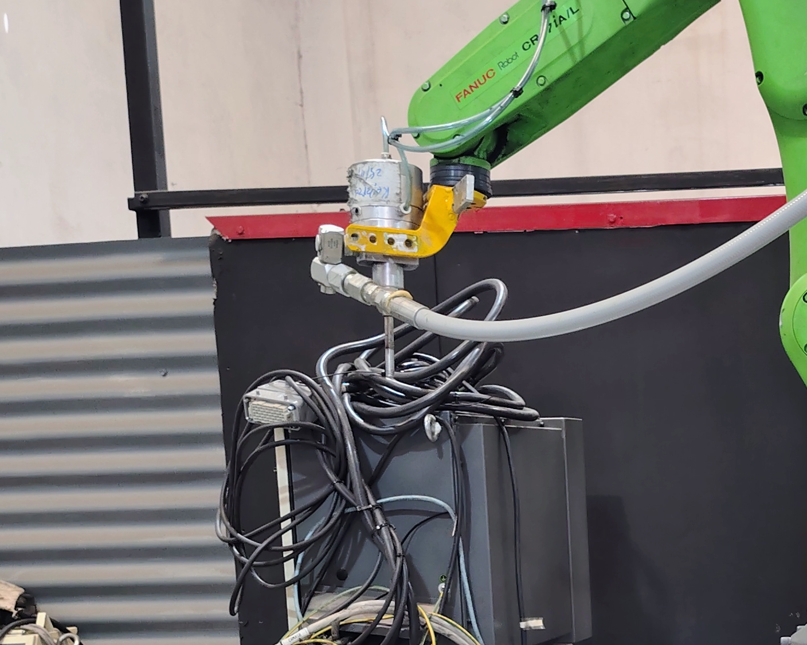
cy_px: 740
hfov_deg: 25.6
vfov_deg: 20.4
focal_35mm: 71
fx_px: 1696
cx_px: 777
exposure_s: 1/50.1
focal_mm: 4.71
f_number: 1.7
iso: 386
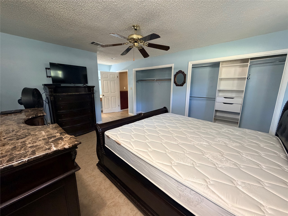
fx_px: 116
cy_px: 108
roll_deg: +0.1
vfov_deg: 85.7
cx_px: 144
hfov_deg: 102.1
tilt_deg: -10.1
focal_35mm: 14
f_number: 2.2
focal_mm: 2.22
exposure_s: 1/60
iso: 320
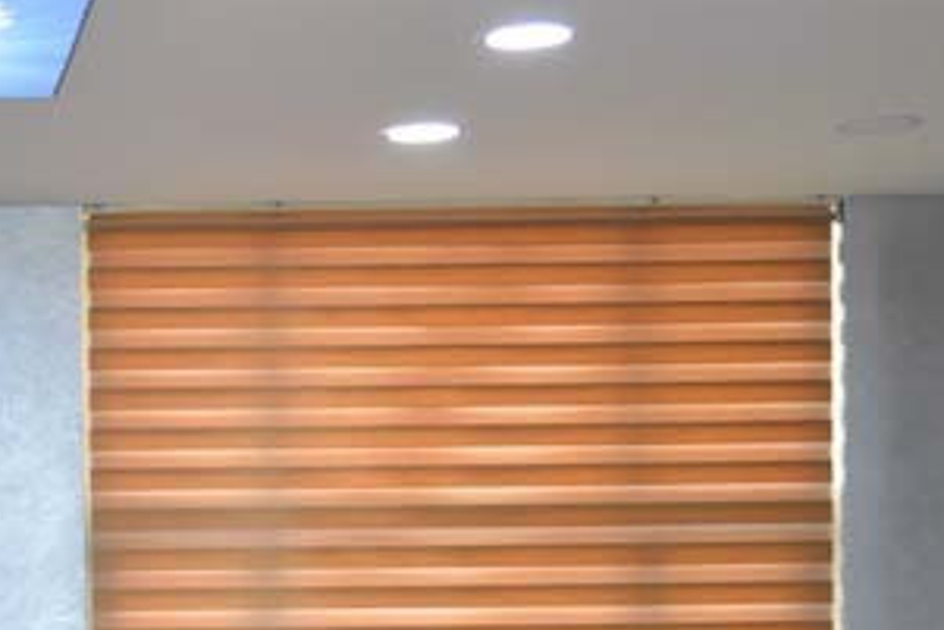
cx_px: -176
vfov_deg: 14.3
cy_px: 730
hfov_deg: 20.5
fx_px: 2440
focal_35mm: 93
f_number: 4
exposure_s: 1/60
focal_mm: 35
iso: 450
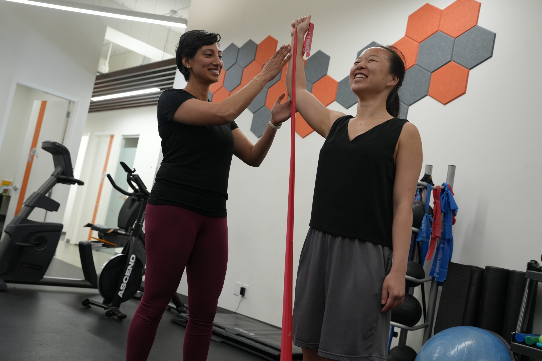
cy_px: 180
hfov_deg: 54.4
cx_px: 271
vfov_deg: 37.9
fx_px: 527
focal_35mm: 35
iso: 1600
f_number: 4
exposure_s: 1/160
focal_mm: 35
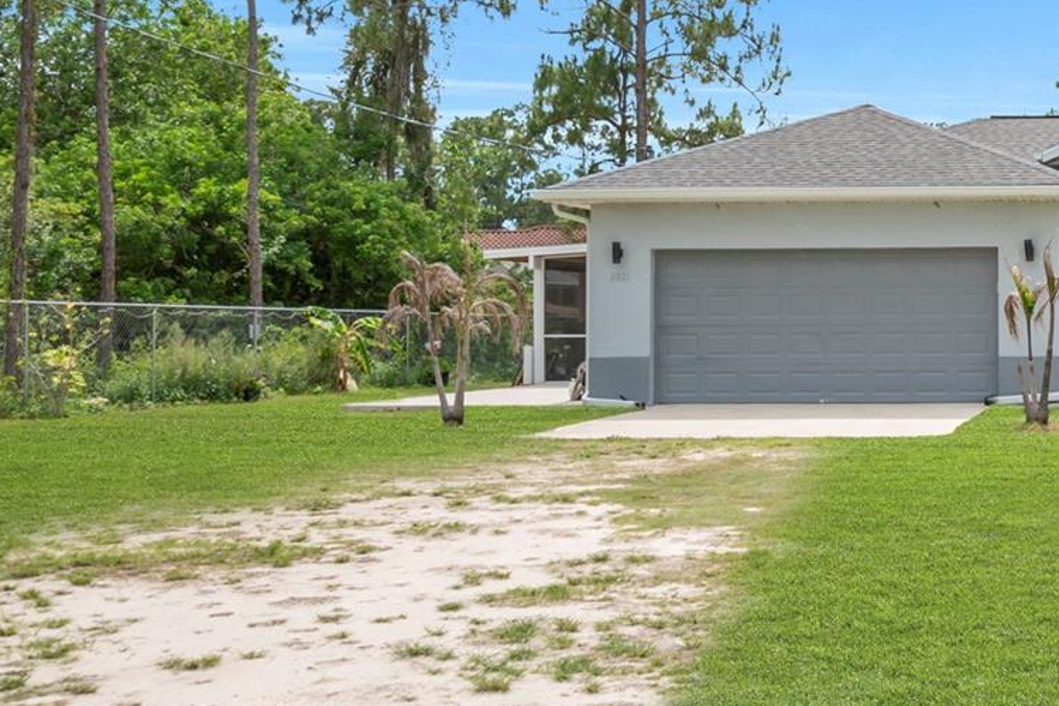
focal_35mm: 64
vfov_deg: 21.2
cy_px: 270
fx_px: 1883
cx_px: 1067
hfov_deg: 29.3
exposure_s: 1/320
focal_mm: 20
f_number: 8
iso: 100
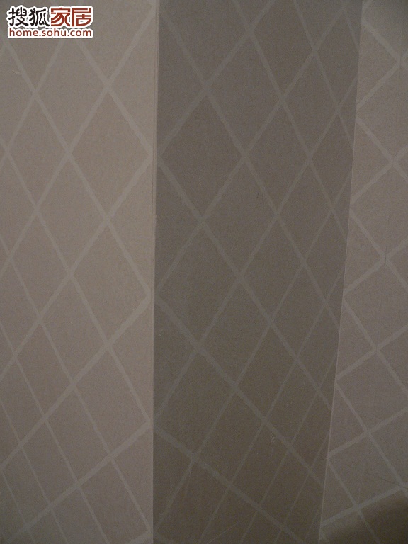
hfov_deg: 39.7
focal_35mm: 36
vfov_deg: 51.4
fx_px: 566
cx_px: 204
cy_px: 272
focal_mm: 6
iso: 200
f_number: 2.8
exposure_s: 1/80
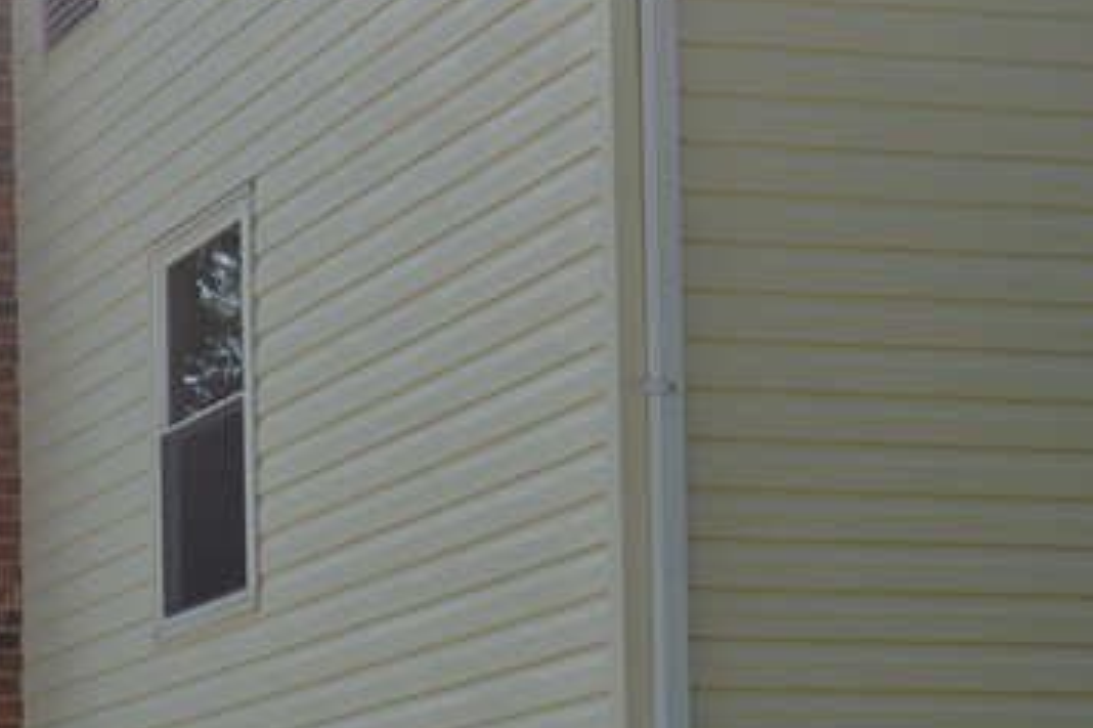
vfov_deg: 11.2
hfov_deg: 15.8
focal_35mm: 119
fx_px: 3611
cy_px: 968
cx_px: -543
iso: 100
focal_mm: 26
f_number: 9
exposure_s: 1/200
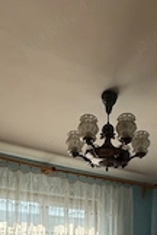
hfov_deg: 36.7
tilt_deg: -2.9
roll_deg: -2.4
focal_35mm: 36
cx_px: 96
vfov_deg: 41.5
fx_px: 235
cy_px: 263
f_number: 2.2
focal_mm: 2.22
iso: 64
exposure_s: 1/760
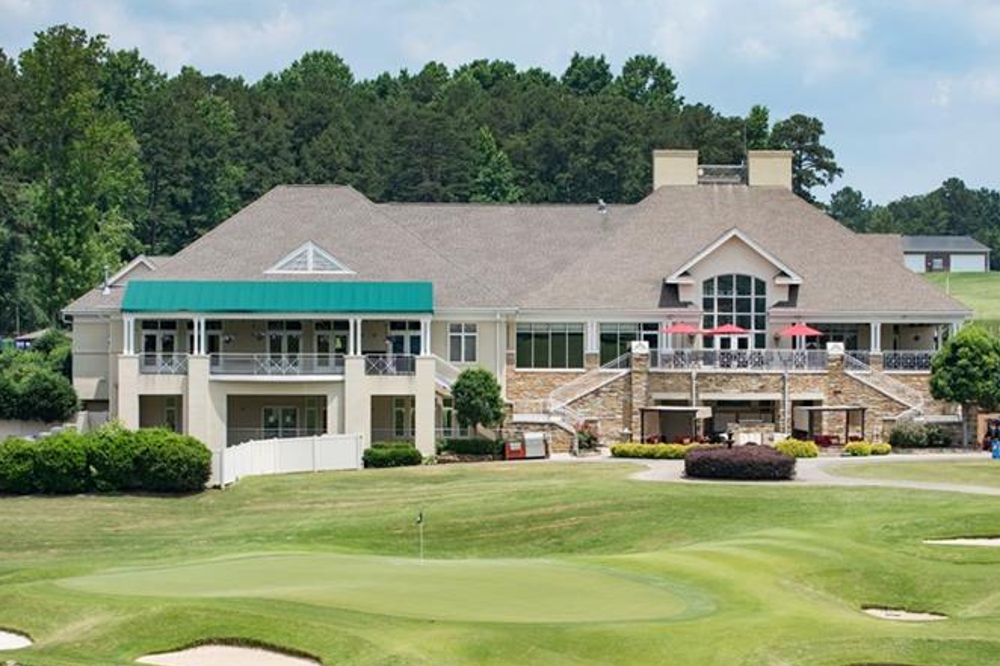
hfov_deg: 14.0
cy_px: 404
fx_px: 4082
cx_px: 577
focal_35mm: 147
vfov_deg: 9.3
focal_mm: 95
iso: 200
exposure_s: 1/500
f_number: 7.1
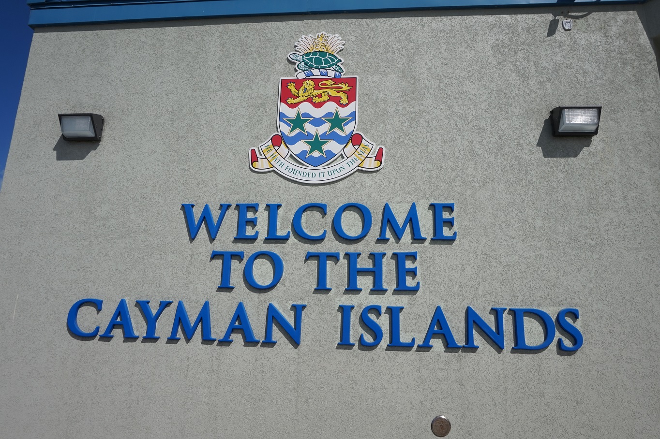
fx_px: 440
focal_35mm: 24
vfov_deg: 53.1
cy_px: 220
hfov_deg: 73.8
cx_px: 330
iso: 100
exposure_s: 1/400
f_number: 11
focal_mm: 16
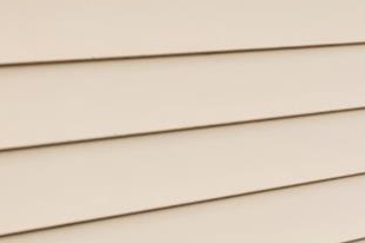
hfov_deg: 13.2
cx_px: 925
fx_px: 1075
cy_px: -133
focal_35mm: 106
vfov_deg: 12.2
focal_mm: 16
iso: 1000
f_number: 14
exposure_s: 1/200
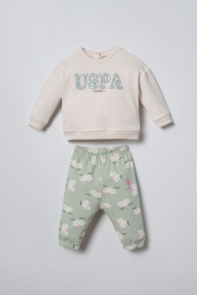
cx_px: 98
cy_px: 148
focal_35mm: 50
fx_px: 410
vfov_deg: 39.6
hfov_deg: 27.0
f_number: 9
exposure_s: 1/125
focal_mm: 50
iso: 250
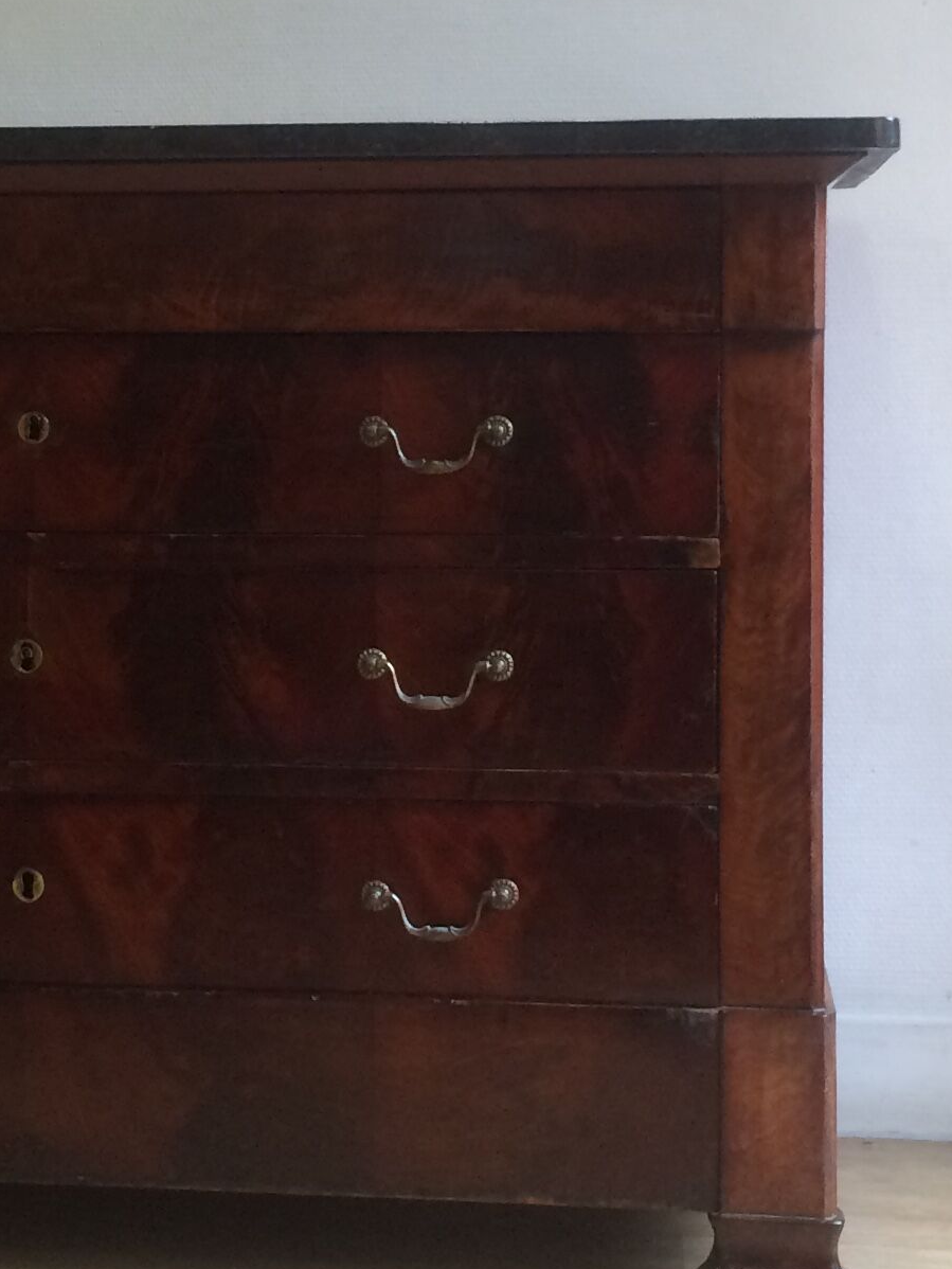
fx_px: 2896
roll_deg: +0.2
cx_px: 243
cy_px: 308
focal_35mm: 79
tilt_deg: +1.1
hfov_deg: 18.6
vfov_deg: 24.4
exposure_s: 1/33
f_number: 2.2
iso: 160
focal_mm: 4.15
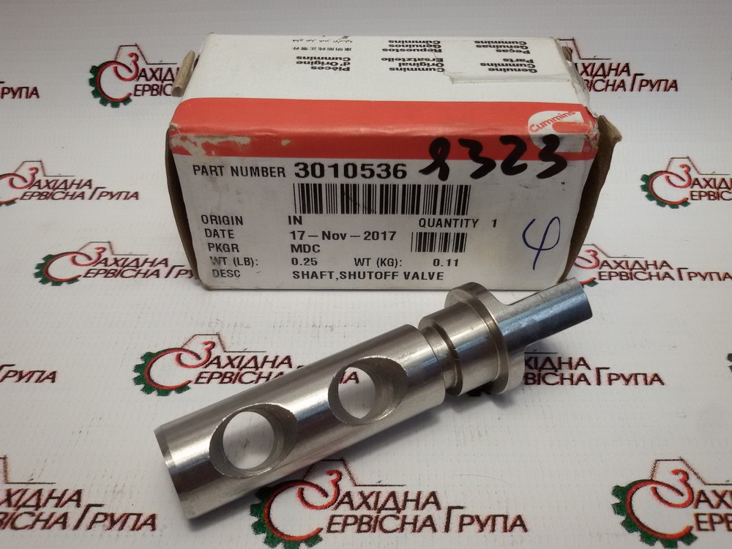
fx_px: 656
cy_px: 274
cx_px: 366
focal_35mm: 31
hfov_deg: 58.4
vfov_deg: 45.4
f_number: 2.4
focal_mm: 2.93
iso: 64
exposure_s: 1/100
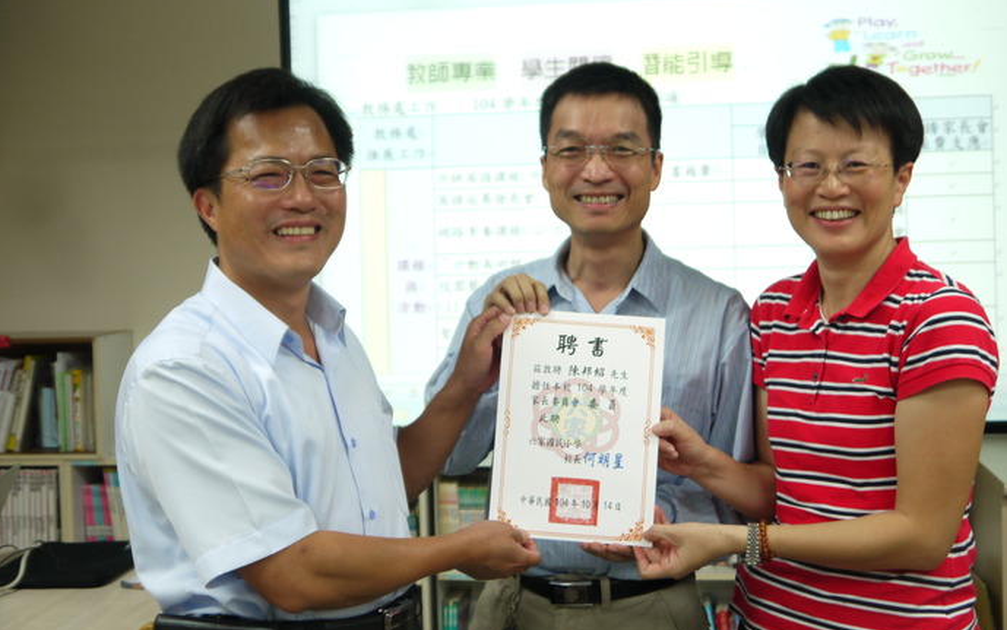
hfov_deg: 36.3
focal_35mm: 56
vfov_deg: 23.2
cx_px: 498
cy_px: 286
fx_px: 1537
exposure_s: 1/60
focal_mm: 26
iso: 640
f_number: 4.7
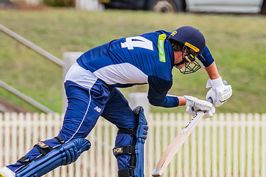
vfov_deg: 1.0
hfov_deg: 1.6
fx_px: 9704
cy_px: 73
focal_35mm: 1314
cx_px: 147
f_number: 8
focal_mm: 600
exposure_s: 1/2000
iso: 800
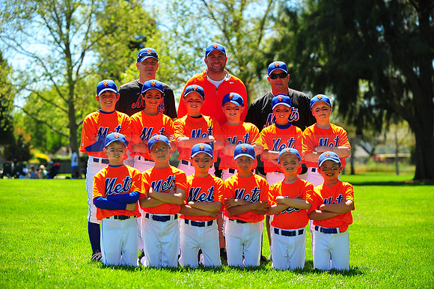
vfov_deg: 13.0
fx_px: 1265
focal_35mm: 105
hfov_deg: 19.5
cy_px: 144
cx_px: 217
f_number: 4
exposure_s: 1/800
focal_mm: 105
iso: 200
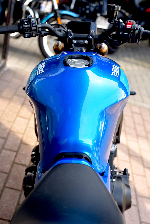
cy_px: 112
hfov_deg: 28.1
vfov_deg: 41.1
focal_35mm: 48
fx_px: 300
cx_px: 75
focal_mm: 48
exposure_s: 1/60
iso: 100
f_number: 3.5
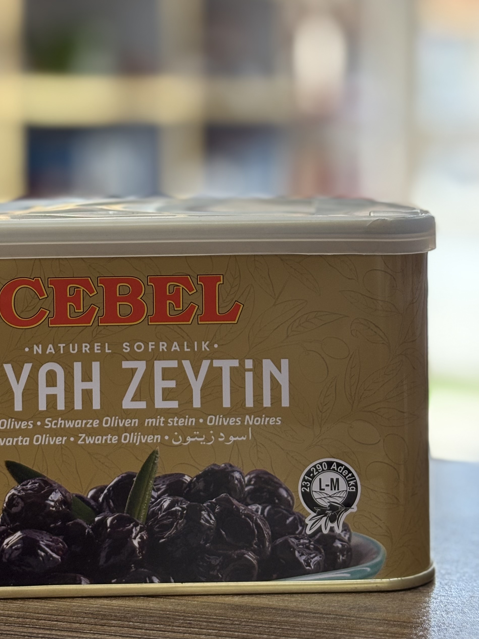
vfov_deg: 23.4
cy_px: 182
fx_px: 1531
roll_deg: +0.1
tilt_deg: -2.1
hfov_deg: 17.6
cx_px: 99
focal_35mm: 83
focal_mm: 5.96
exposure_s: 1/100
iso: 25
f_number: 1.6
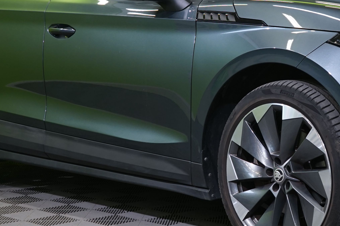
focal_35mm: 109
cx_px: 277
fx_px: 1029
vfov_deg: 12.5
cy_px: 71
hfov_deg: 18.6
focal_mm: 37
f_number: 6.3
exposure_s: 1/25
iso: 500
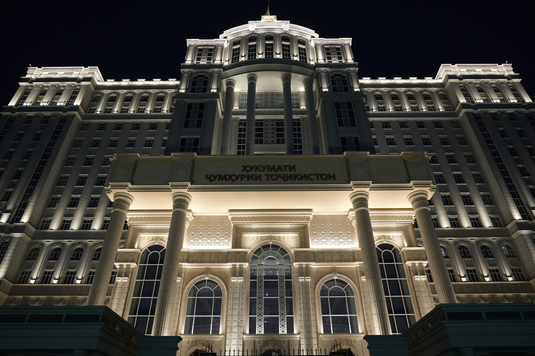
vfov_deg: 53.1
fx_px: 357
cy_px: 178
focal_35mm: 24
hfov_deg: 73.7
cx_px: 268
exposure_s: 1/160
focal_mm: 24
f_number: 4
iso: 2500
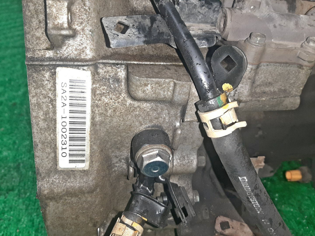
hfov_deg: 67.3
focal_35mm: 26
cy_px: 118
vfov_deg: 53.1
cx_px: 158
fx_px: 237
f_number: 1.7
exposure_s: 1/25
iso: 200
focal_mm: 3.93
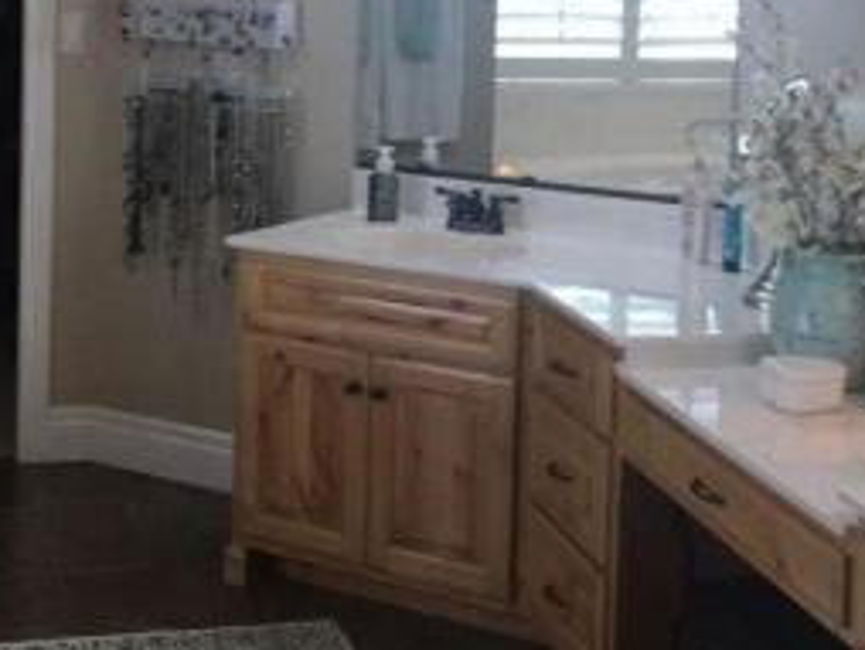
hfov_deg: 26.6
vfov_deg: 19.8
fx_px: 1826
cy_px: 68
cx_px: 395
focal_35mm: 73
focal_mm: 4.15
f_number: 2.2
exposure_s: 1/60
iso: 32
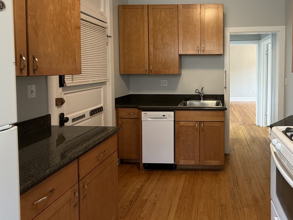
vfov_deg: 59.8
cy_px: 75
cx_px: 209
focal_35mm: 22
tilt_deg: -0.6
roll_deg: -0.1
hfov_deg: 72.6
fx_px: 186
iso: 200
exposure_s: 1/60
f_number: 2.2
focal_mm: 2.22
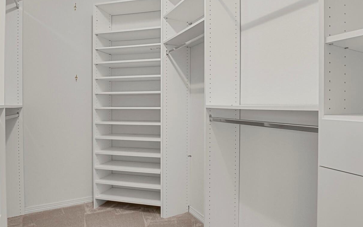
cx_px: 197
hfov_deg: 77.0
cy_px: 109
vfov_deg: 53.0
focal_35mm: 23
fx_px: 228
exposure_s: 1/13
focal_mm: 17
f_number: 8
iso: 12800
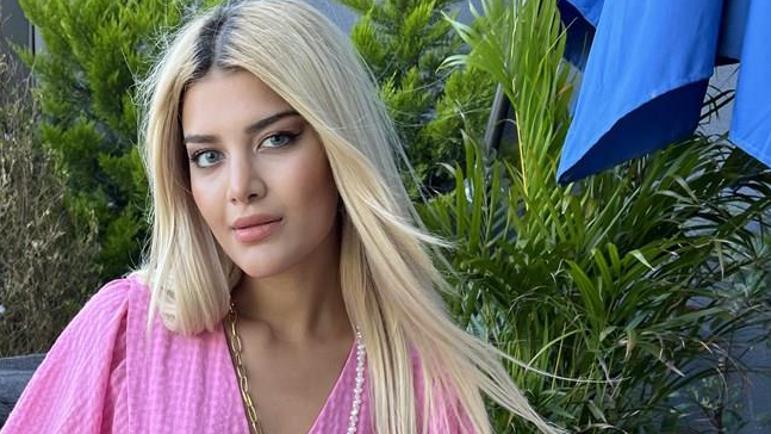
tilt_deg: -17.0
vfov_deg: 20.2
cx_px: 261
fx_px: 1145
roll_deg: -2.8
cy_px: 512
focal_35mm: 56
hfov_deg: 36.9
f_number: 1.5
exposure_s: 1/143
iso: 32
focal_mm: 5.7
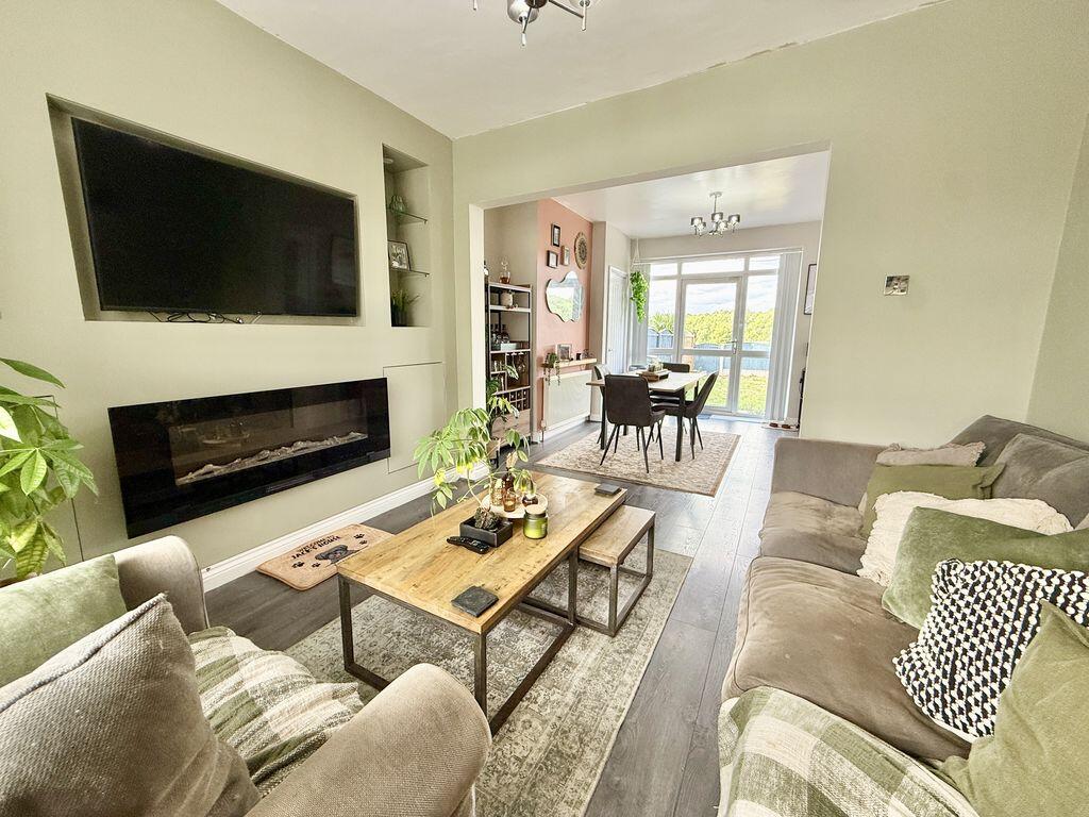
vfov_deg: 85.7
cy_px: 408
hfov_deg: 102.1
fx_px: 440
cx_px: 544
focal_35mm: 14
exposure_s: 1/99
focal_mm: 2.22
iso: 100
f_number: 2.2
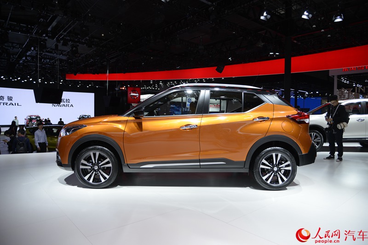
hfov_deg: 73.8
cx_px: 184
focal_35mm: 24
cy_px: 122
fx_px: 245
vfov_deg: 53.1
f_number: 4
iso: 640
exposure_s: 1/200
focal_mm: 24
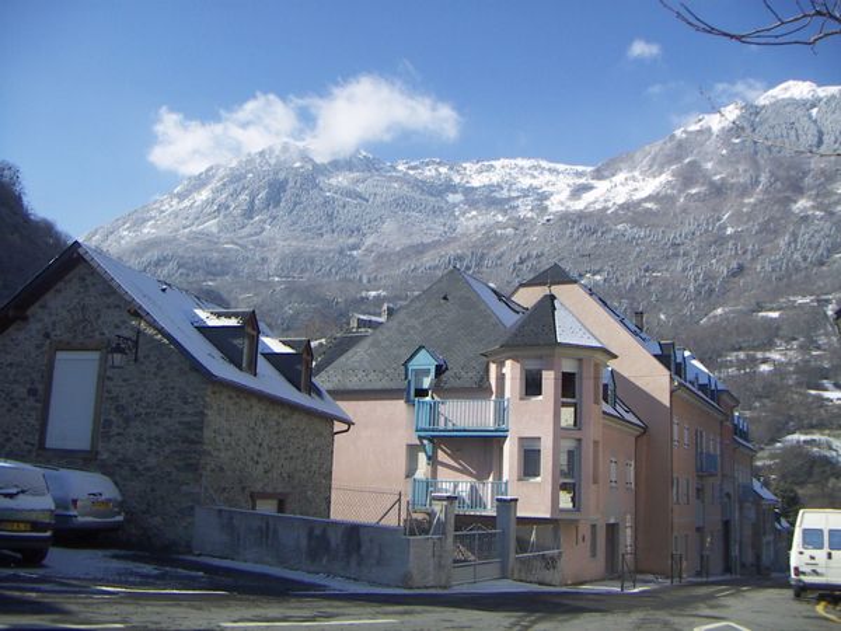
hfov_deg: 51.4
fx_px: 875
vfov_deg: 39.7
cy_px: 316
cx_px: 420
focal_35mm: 36
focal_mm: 4.7
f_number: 6.7
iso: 50
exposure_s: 1/250
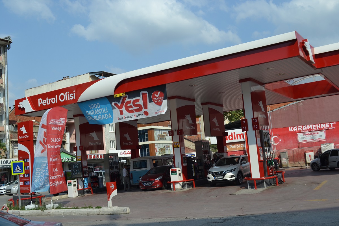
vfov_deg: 34.2
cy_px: 113
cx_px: 170
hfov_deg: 49.6
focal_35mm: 39
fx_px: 367
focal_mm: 26
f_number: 7.1
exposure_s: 1/200
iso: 100
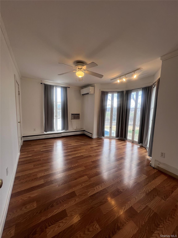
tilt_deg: -7.0
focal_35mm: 13
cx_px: 89
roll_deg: -1.4
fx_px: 89
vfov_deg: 106.2
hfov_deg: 89.9
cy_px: 119
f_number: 1.8
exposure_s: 1/120
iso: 40
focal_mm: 1.57
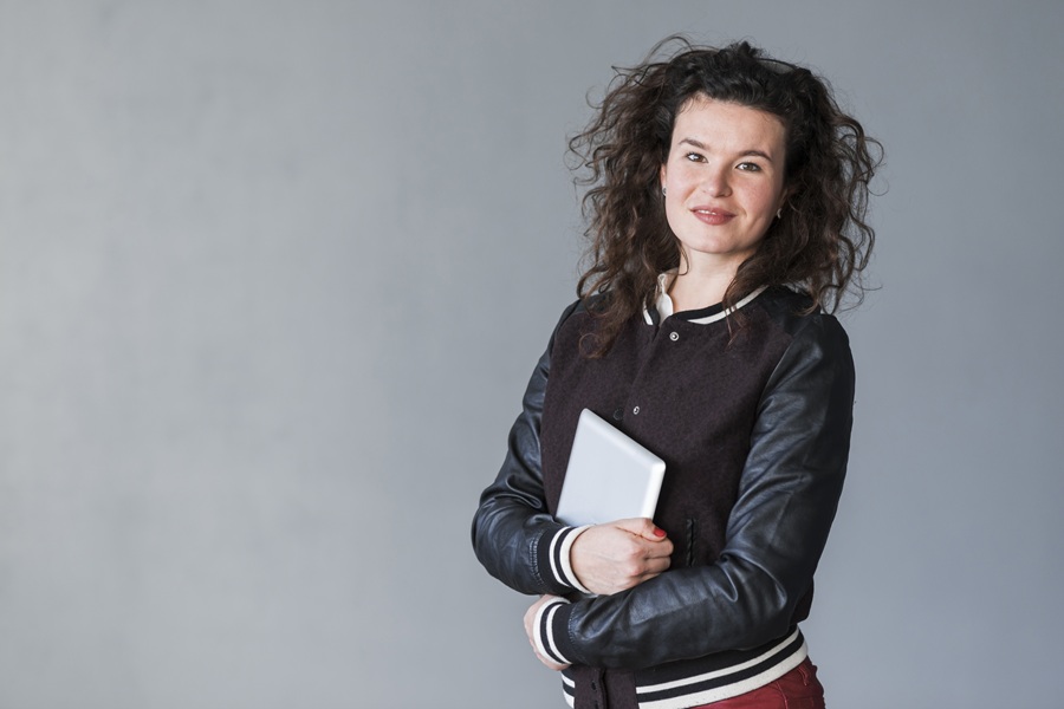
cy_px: 354
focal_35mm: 85
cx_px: 532
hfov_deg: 23.9
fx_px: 2512
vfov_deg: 16.1
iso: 400
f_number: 2.8
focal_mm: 85
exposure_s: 1/160
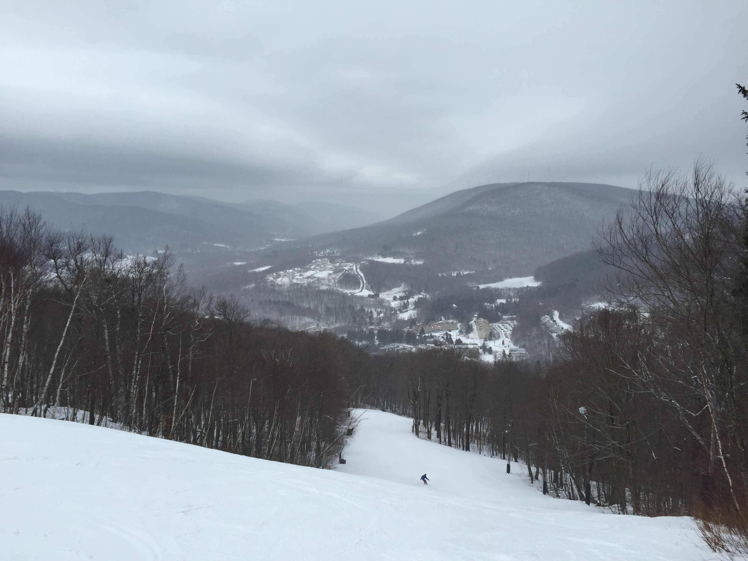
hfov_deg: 61.7
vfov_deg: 48.2
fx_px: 627
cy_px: 280
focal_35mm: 29
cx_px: 374
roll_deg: +0.6
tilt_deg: -7.0
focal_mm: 4.15
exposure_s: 1/302
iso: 32
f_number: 2.2
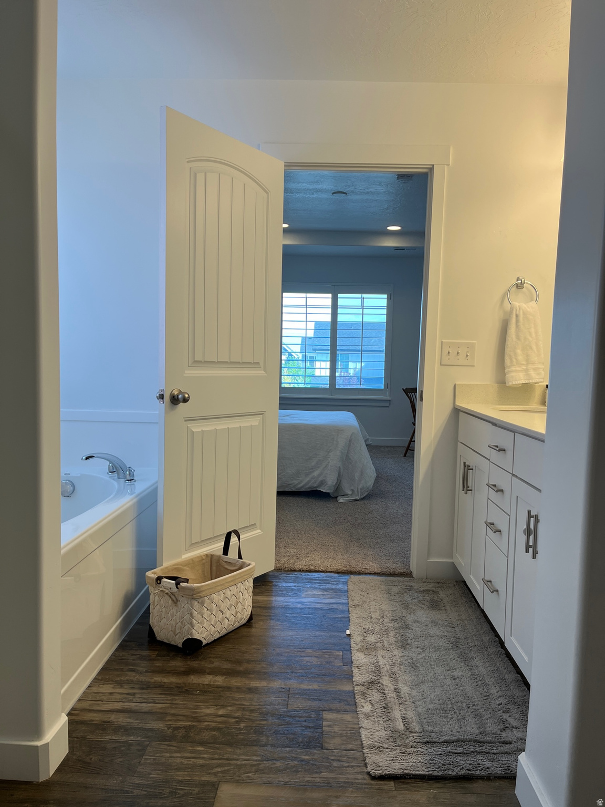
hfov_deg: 53.1
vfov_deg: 67.3
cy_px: 404
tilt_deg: -4.2
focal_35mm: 26
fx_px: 606
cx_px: 302
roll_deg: +0.0
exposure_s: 1/165
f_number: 1.6
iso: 40
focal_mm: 5.1
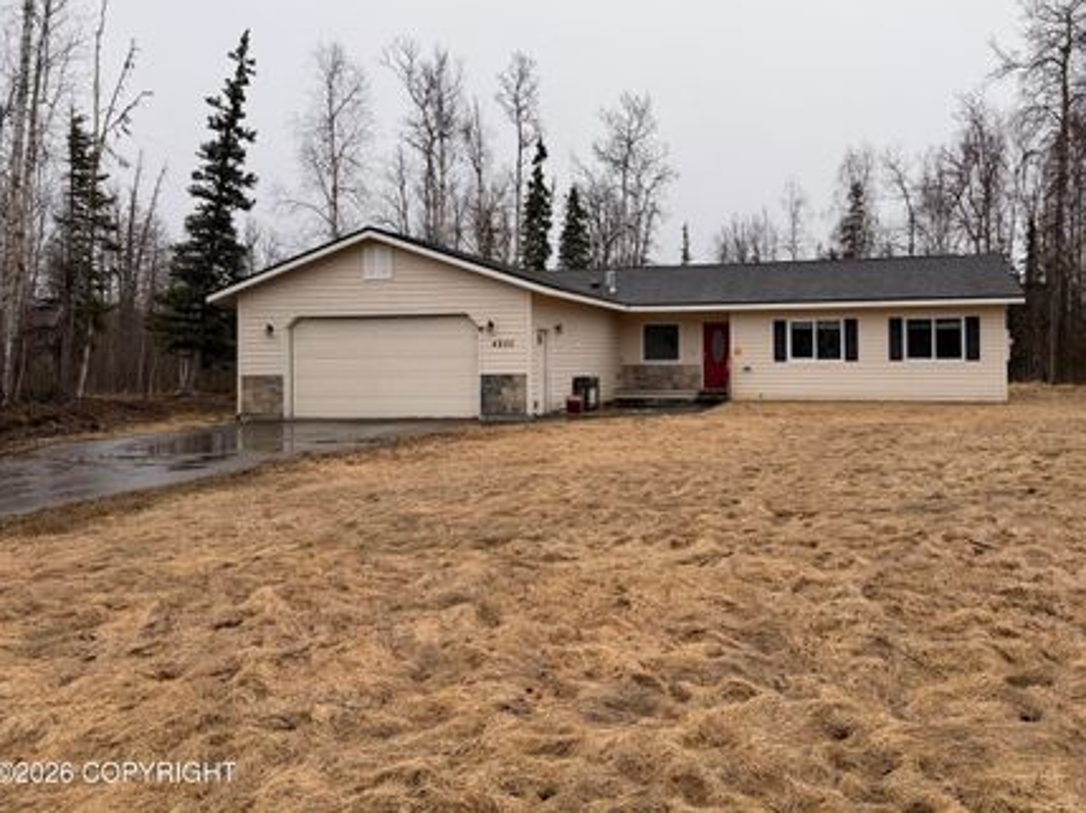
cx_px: 625
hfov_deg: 63.2
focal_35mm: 28
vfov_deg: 49.5
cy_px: 341
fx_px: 878
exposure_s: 1/2169
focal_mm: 6.76
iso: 80
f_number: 1.78
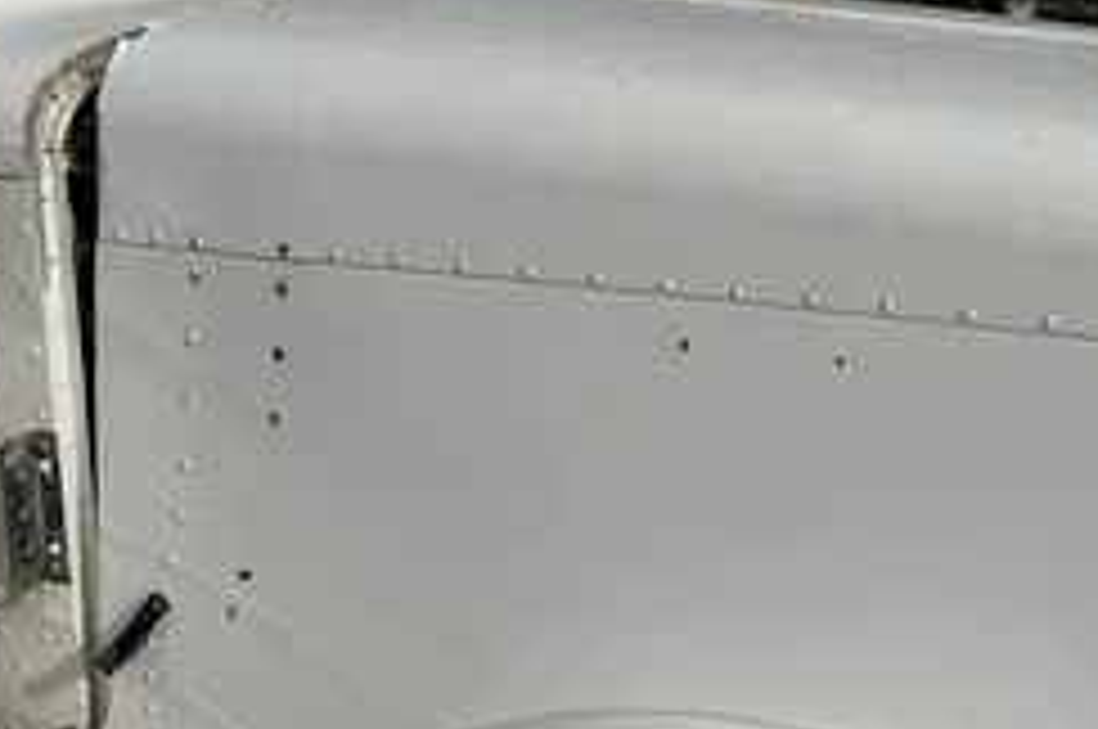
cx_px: 616
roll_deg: -1.2
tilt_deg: -9.4
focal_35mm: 41
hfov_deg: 47.4
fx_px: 1249
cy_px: 122
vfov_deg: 31.5
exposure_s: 1/11905
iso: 80
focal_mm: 6.76
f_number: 1.78
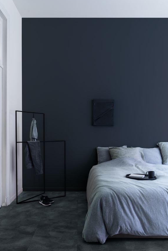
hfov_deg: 37.9
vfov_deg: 54.4
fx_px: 245
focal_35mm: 35
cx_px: 86
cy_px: 133
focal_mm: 30
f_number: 8
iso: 64
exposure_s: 2
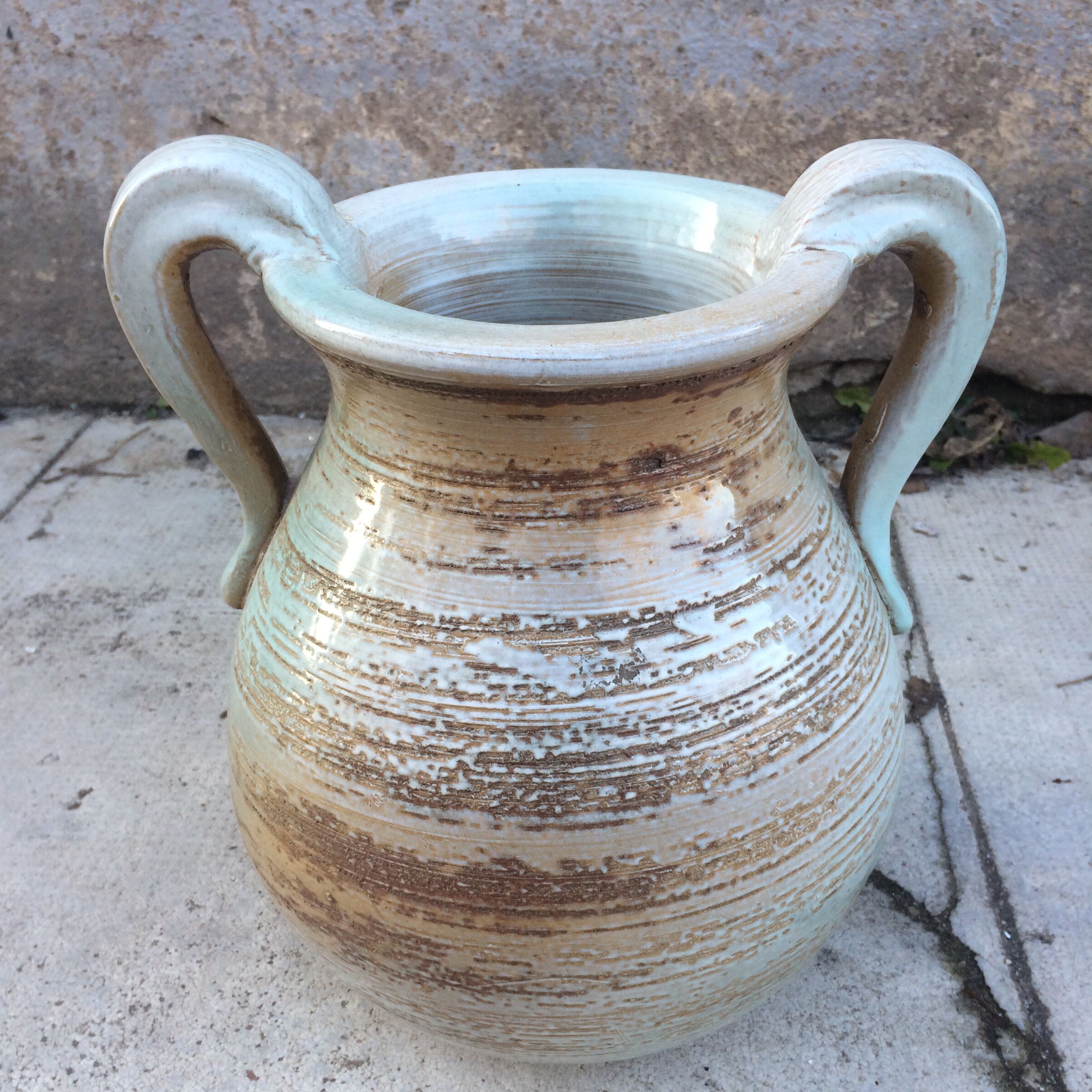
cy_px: 612
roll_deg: -0.1
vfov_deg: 47.1
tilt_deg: -34.7
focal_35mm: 35
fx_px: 1249
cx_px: 543
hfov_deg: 47.2
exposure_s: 1/100
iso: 40
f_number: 2.2
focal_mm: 4.15
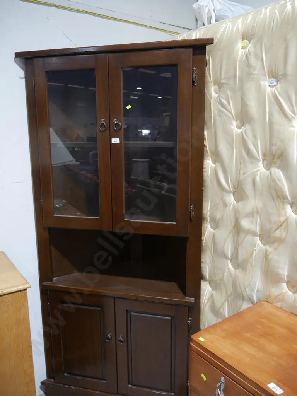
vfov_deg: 63.4
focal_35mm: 28
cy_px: 198
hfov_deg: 49.7
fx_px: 320
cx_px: 148
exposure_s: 1/60
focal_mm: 14
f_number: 3.5
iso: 500
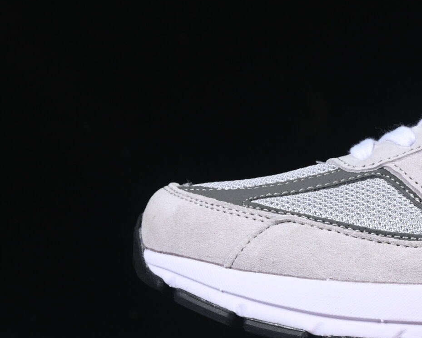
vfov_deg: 8.0
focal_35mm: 194
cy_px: 120
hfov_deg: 9.8
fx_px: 2423
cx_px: 531
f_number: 8
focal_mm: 50
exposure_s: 1/80
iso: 160
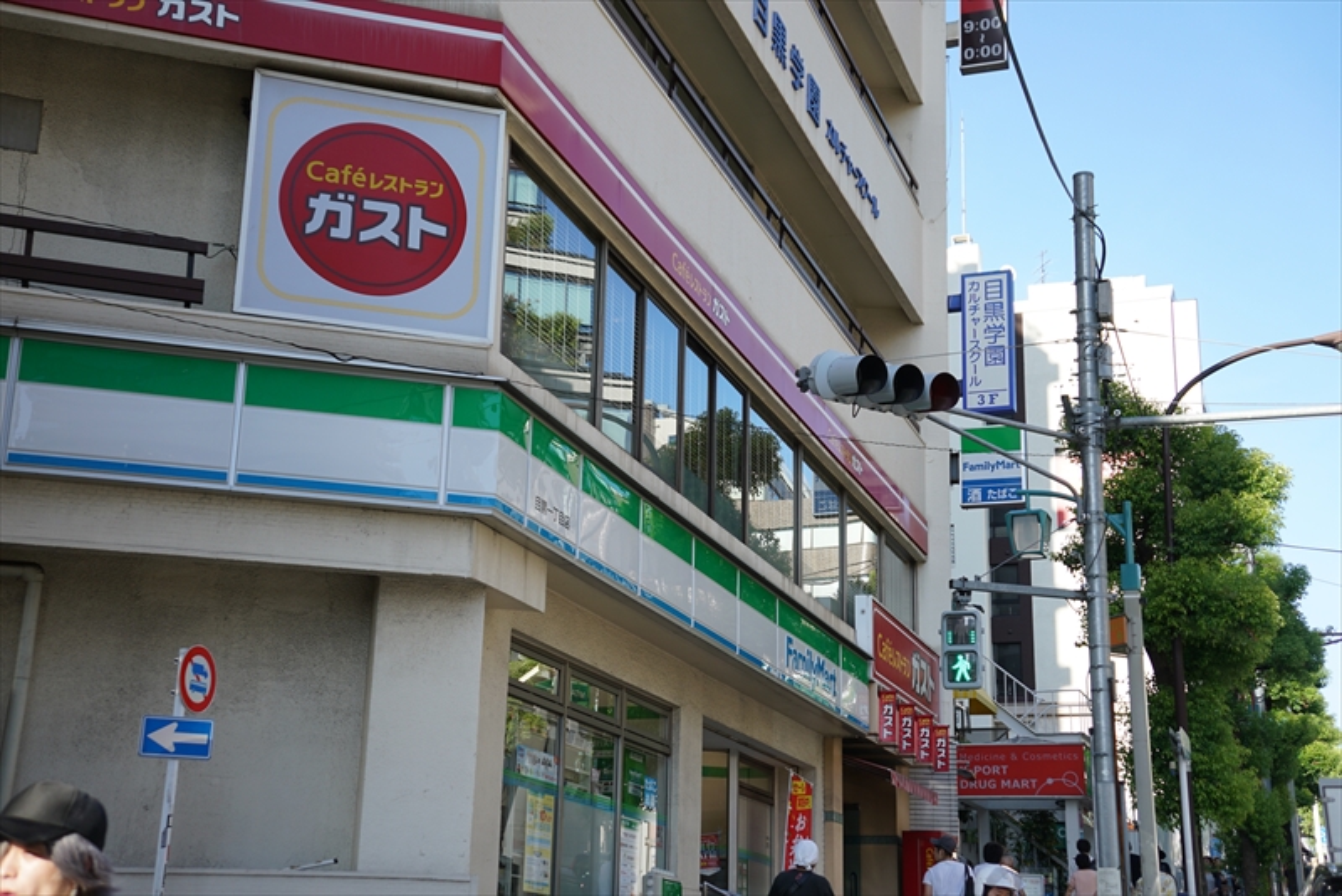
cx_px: 671
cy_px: 448
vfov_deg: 27.5
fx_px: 1827
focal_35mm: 49
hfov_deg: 40.3
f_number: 4.5
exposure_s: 1/250
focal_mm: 33
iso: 100
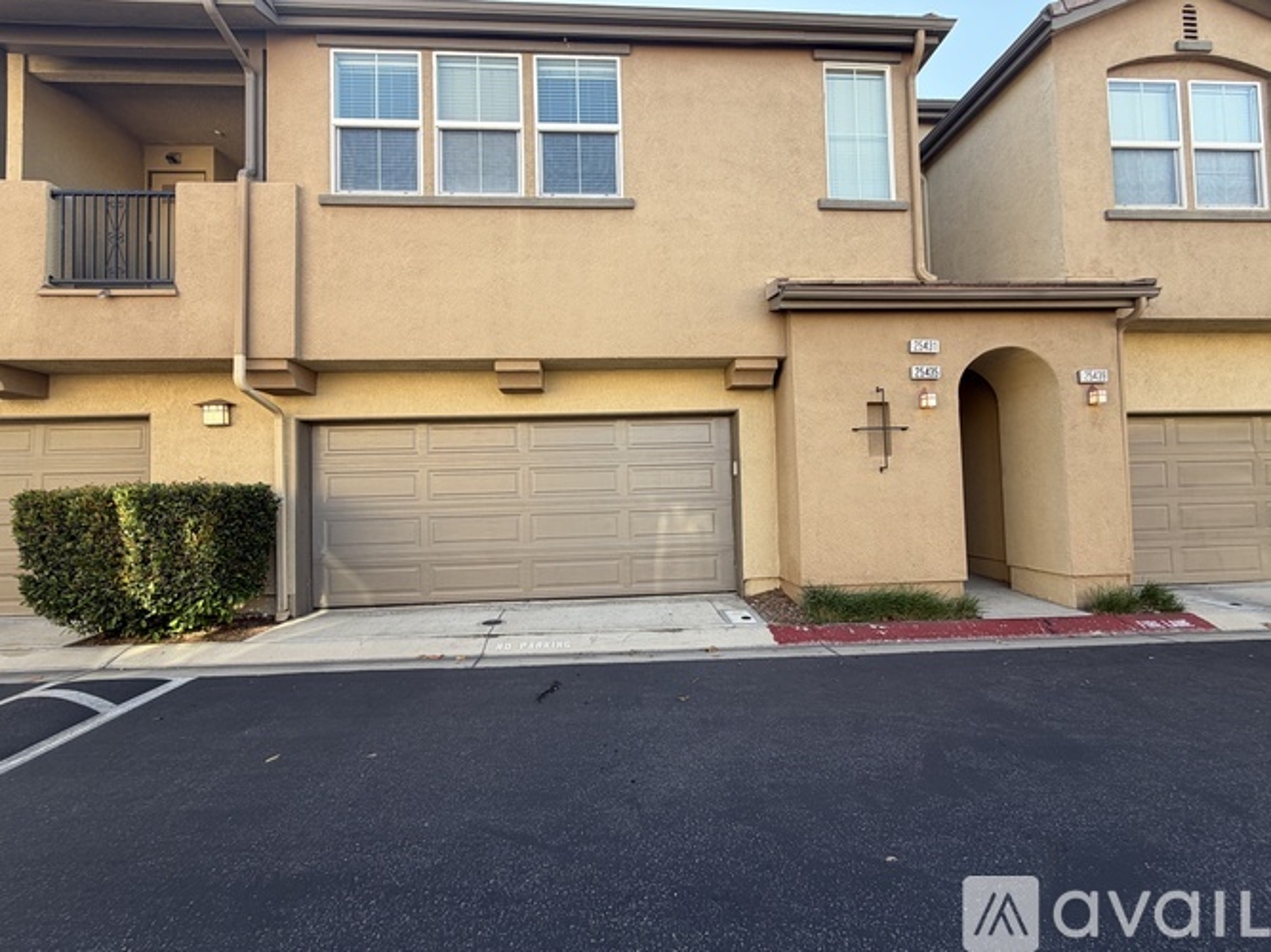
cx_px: 636
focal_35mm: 14
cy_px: 476
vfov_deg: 85.7
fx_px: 514
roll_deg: +1.7
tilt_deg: +1.4
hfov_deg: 102.1
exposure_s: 1/203
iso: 40
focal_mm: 2.22
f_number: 2.2
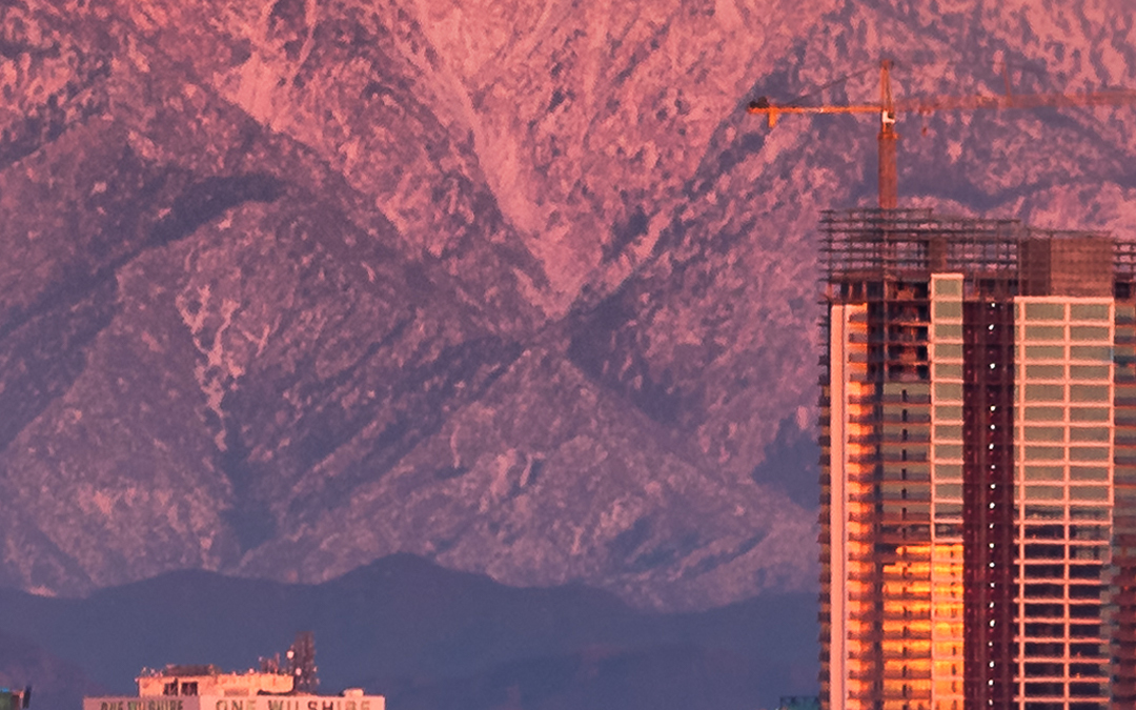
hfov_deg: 1.6
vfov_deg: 1.0
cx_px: -1077
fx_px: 40433
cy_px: 670
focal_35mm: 1306
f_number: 11
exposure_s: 1/25
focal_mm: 230
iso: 100
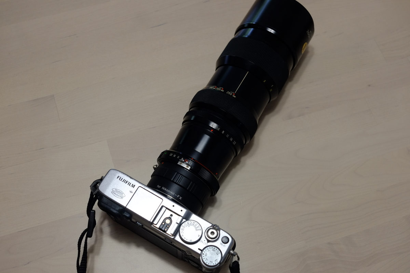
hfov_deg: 47.4
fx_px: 467
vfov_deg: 32.6
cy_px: 136
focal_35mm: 41
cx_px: 205
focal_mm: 27
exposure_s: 1/60
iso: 400
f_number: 4.5
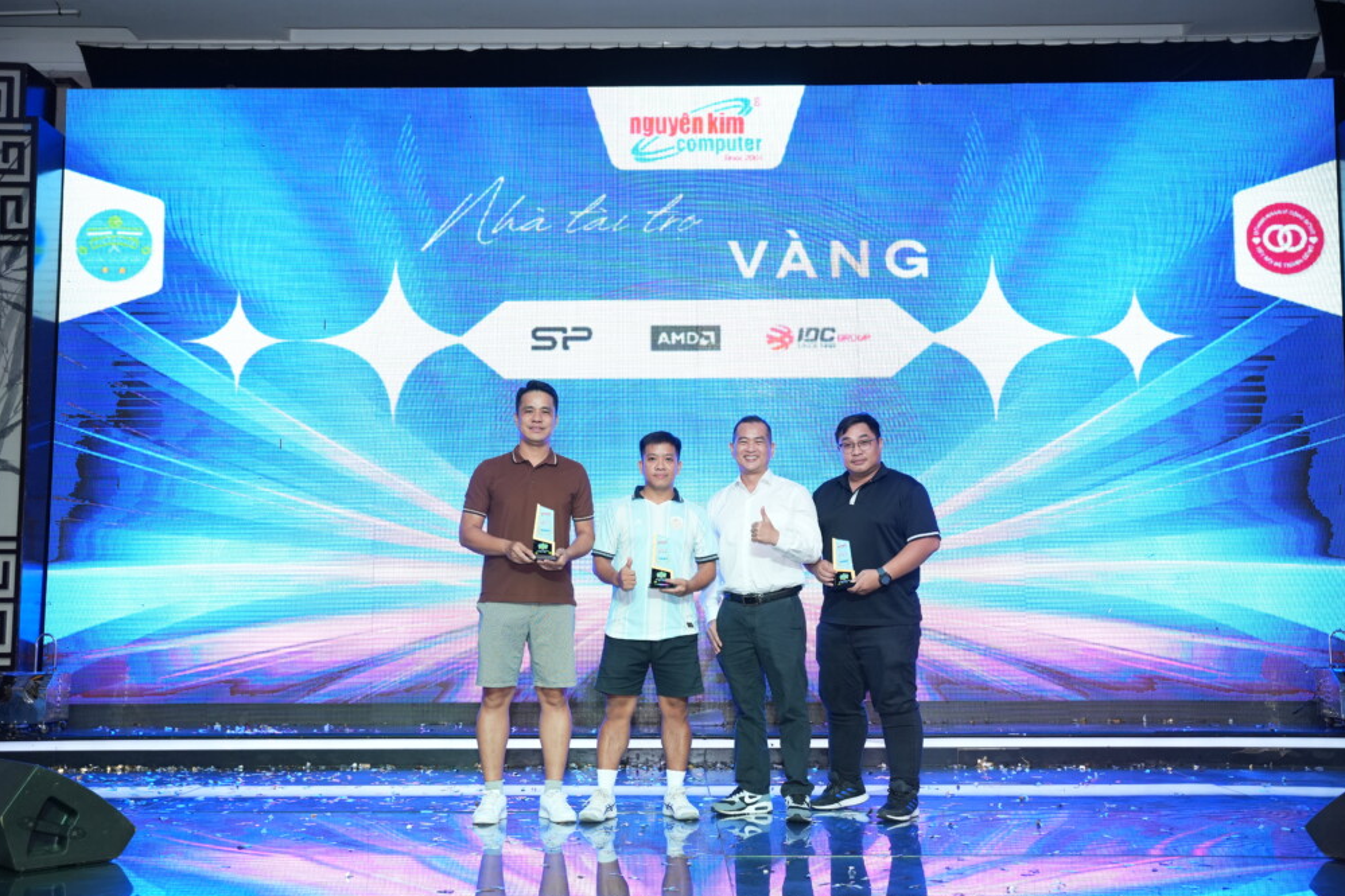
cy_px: 449
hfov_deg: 47.0
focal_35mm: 41
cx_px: 661
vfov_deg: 32.3
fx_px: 1547
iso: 1250
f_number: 3.5
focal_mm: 40.4
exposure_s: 1/160
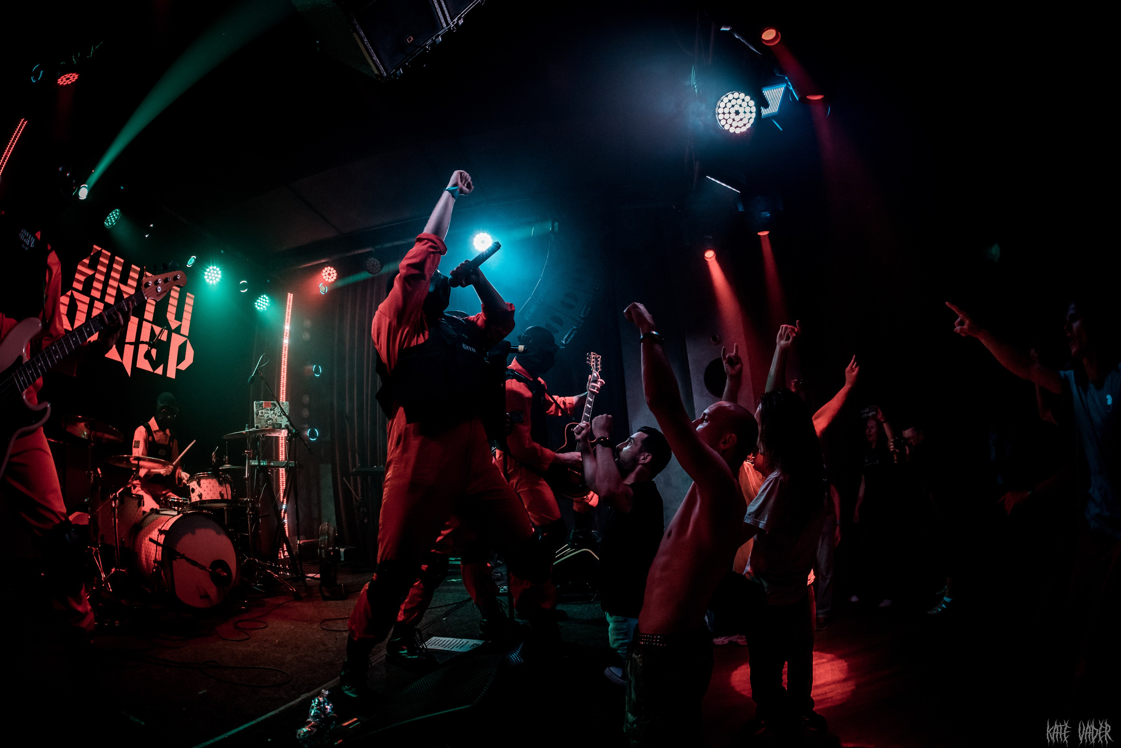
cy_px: 374
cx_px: 560
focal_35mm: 15
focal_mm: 15
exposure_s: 1/400
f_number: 3.5
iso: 2000
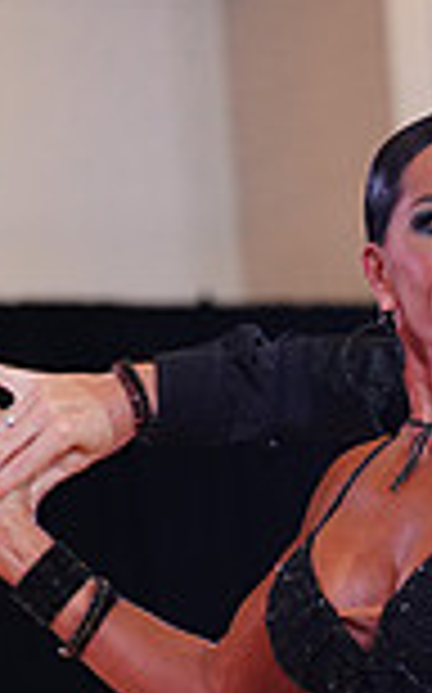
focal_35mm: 269
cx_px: 659
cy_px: 994
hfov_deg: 4.8
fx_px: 5077
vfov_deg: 7.7
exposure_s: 1/200
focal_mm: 70
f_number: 3.2
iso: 1000
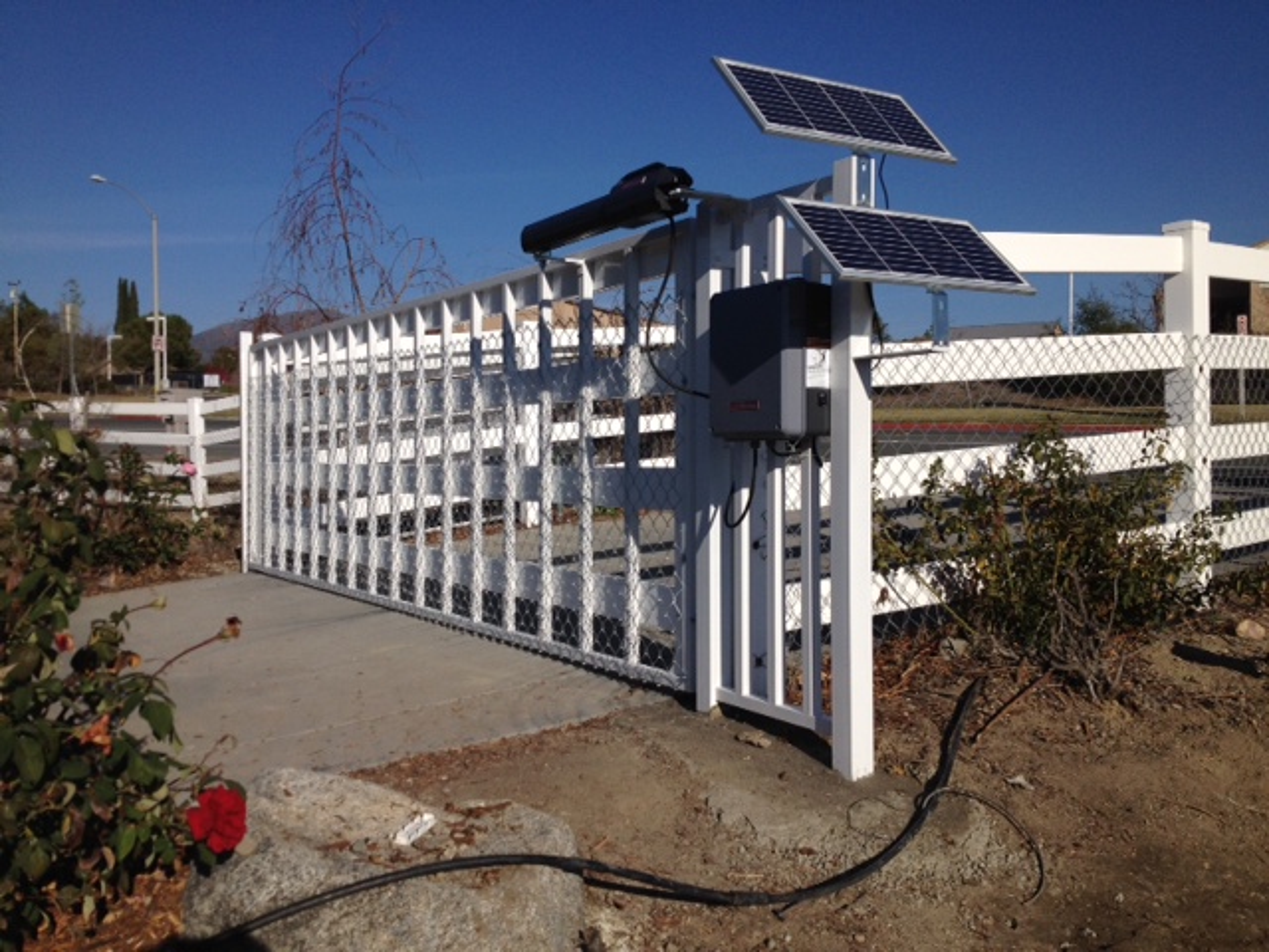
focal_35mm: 35
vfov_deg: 40.7
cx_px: 634
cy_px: 476
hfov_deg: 52.6
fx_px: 1283
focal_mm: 4.28
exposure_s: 1/4608
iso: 50
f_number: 2.4
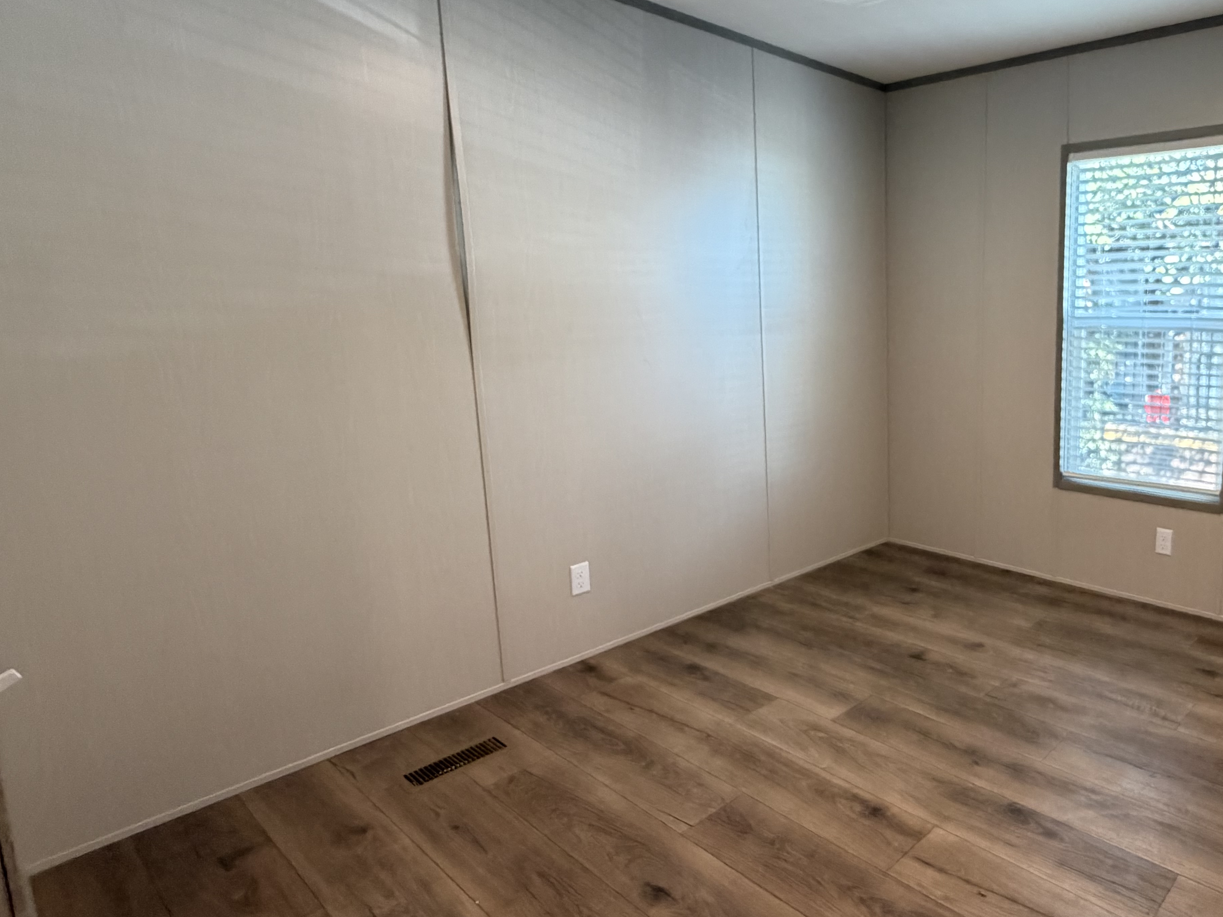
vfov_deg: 61.0
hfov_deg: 70.2
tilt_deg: -8.7
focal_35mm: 22
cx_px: 947
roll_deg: +0.3
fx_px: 777
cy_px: 415
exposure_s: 1/60
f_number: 2.2
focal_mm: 2.22
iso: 500
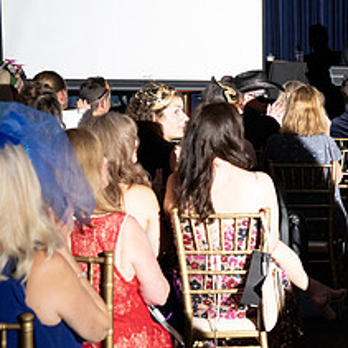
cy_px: 172
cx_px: 470
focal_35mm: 89
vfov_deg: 19.5
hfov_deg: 18.0
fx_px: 1012
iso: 2500
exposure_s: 1/200
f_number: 5
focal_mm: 38
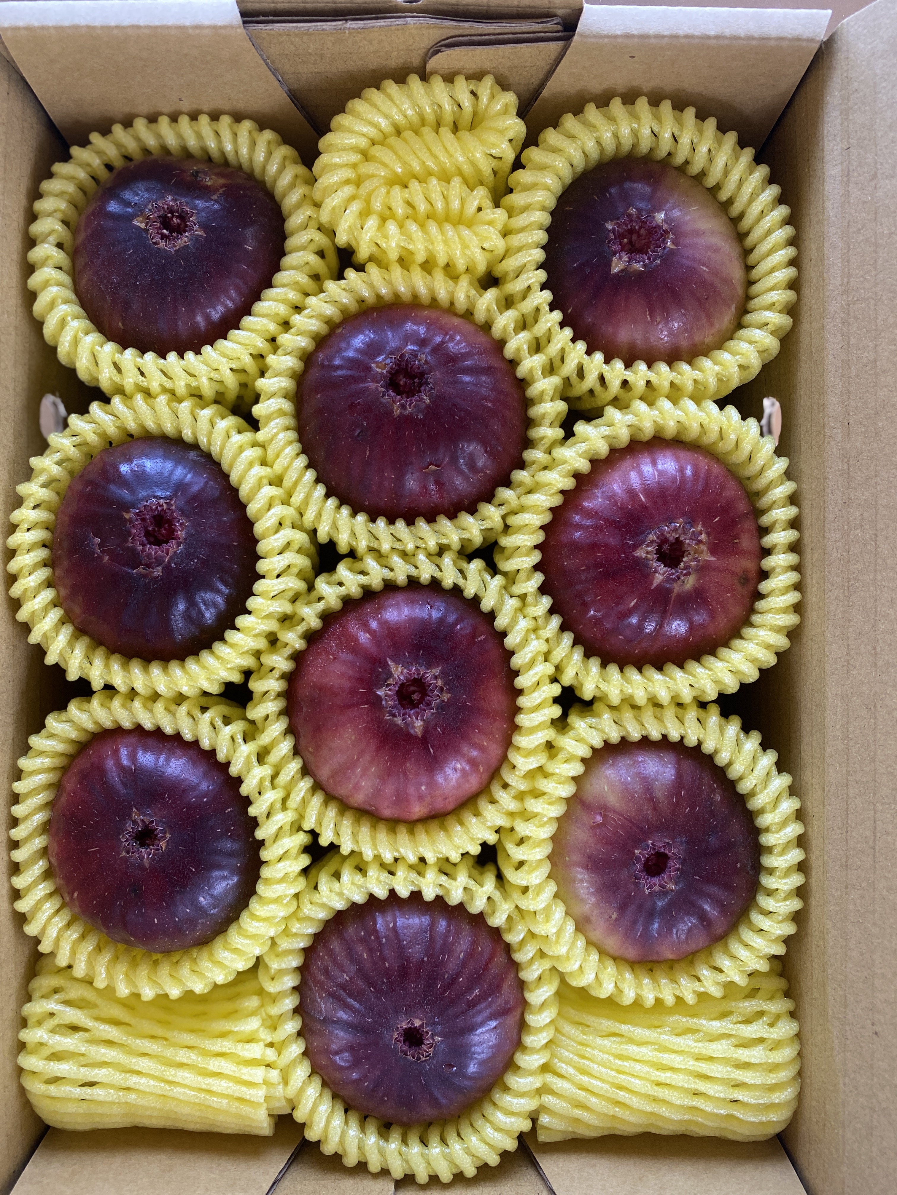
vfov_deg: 67.3
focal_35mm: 26
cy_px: 598
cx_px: 448
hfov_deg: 53.1
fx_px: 898
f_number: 1.8
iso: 100
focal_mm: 4.25
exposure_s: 1/121
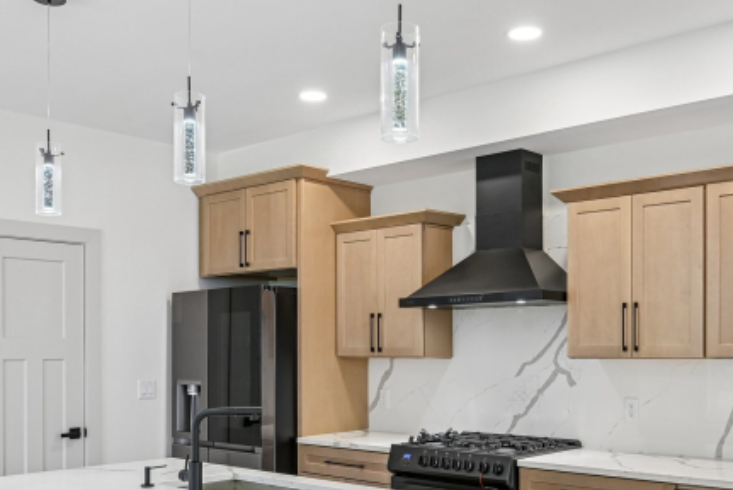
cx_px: 398
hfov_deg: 48.4
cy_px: 354
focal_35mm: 40
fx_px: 815
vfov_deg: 32.9
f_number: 8
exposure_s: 1/25
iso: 400
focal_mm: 23
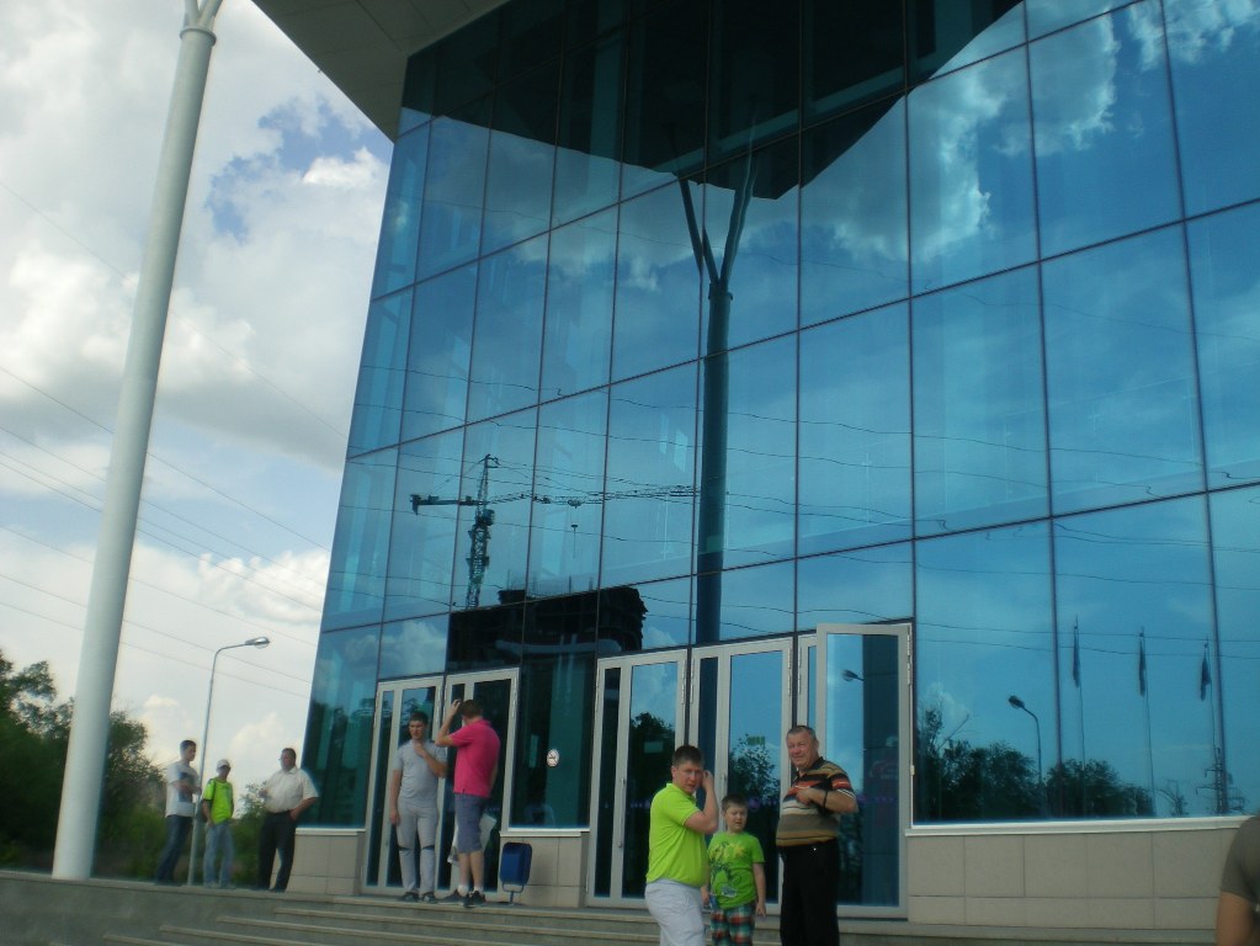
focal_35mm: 38
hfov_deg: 49.0
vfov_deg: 37.7
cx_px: 630
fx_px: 1384
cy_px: 473
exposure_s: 1/254
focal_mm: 6.3
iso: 50
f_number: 4.6
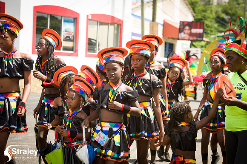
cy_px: 82
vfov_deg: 14.8
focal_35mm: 92
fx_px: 631
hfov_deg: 22.2
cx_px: 124
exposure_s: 1/160
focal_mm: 92
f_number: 6.3
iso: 100
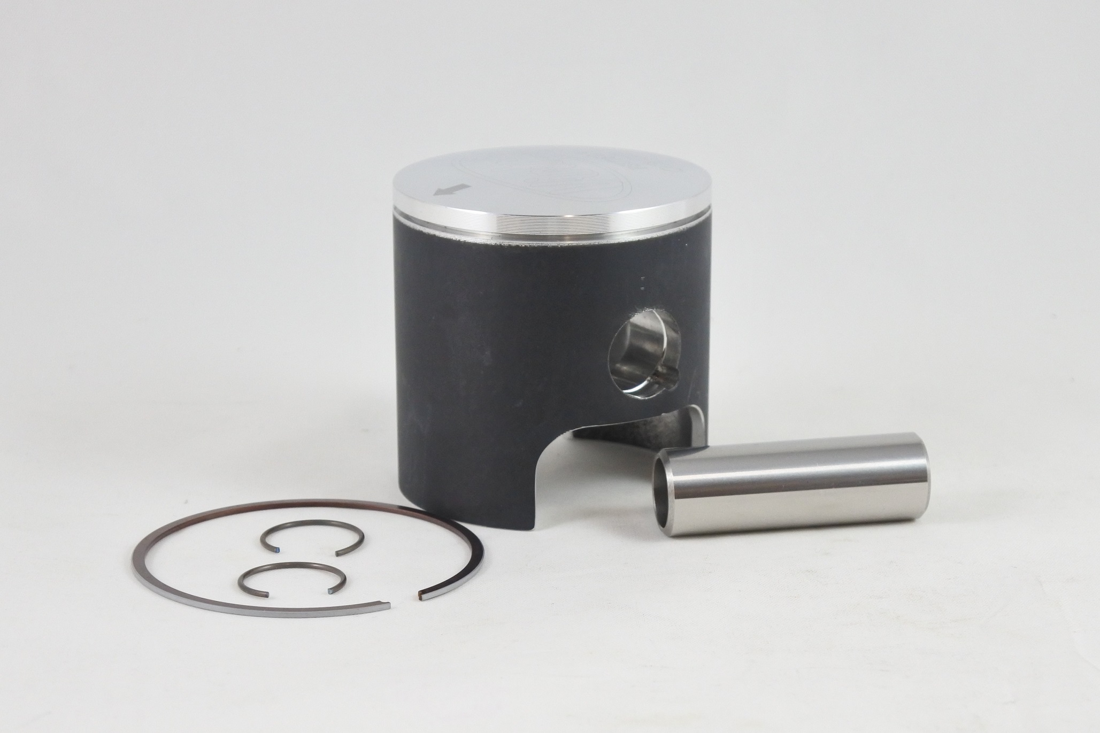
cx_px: 550
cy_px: 366
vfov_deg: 21.2
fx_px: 1955
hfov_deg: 31.4
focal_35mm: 64
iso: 720
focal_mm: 24
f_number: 5
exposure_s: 1/125
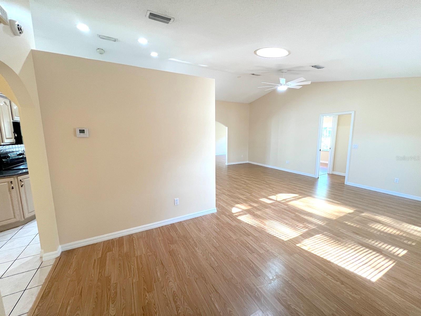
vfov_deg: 89.9
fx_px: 158
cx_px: 210
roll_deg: +0.3
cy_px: 158
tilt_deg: -9.3
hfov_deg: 106.2
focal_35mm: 13
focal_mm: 1.57
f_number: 1.8
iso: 160
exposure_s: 1/60
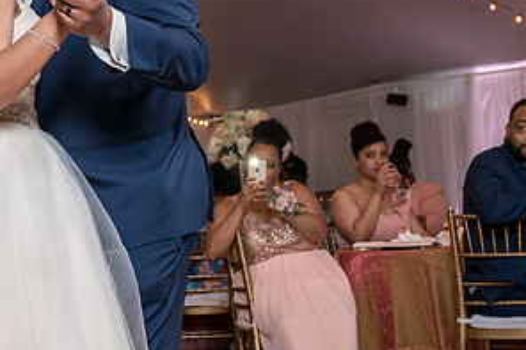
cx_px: 99
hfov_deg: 18.9
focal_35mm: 107
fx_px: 1562
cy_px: 188
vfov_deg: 12.8
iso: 2000
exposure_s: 1/200
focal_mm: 31
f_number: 4
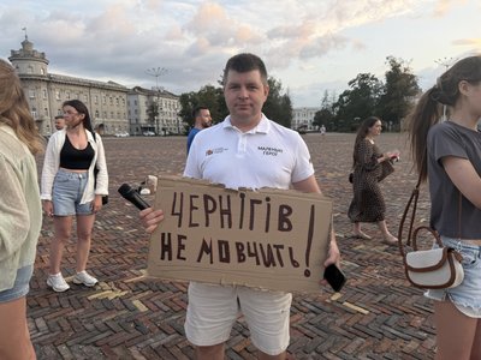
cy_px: 180
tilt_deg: -7.4
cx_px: 240
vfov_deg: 56.8
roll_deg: +0.8
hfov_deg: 71.6
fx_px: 333
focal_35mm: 24
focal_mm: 6.76
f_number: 1.78
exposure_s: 1/708
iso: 80
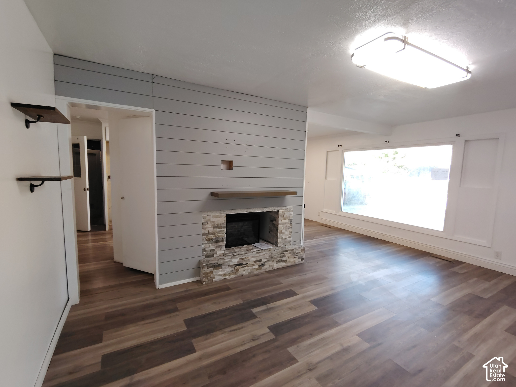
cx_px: 258
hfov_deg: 94.5
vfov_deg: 78.1
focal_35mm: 16
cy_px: 194
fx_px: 239
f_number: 2.2
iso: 293
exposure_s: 1/60
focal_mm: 2.13
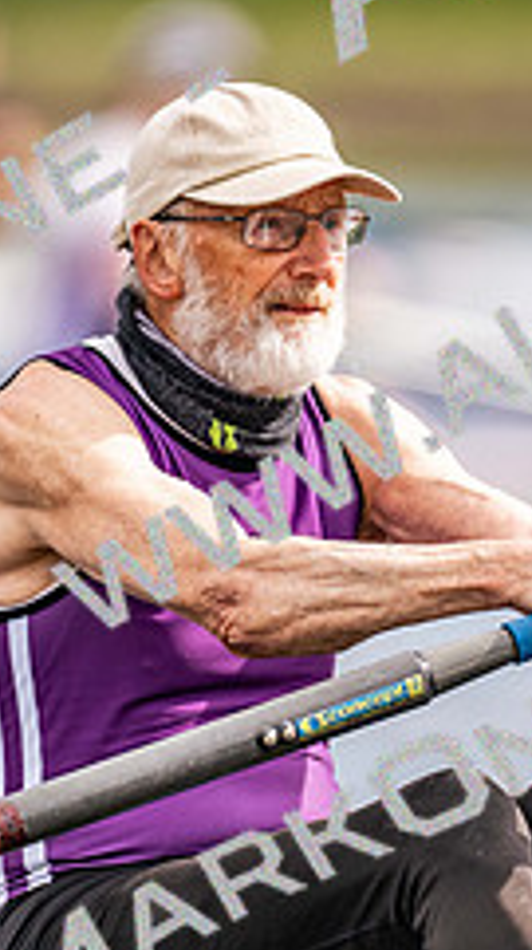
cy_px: 641
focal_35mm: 1515
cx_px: 540
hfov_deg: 0.8
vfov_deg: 1.4
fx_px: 38114
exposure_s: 1/2500
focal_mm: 600
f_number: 4
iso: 280
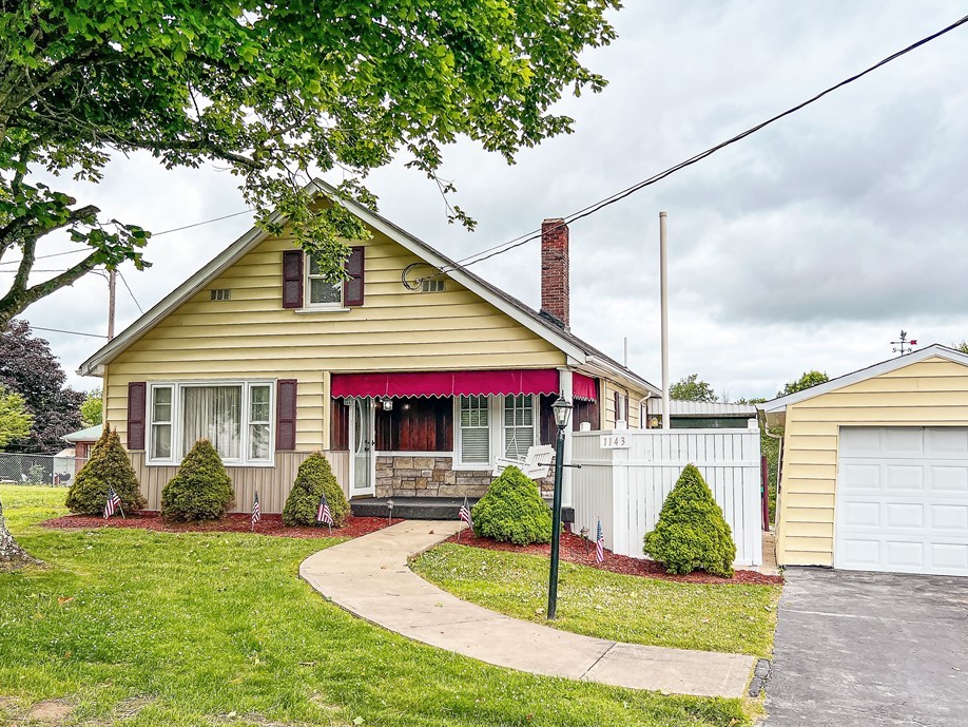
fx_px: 811
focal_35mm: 29
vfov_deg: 48.2
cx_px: 500
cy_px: 357
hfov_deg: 61.6
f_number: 1.5
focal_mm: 5.7
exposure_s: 1/4600
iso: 50
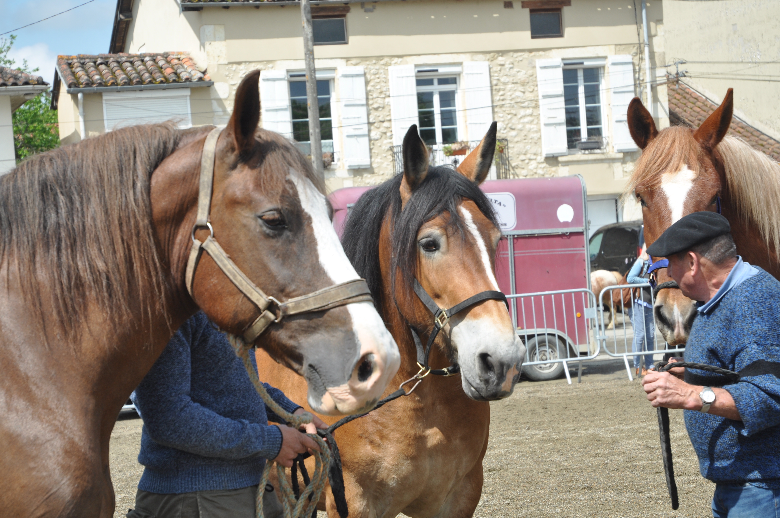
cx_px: 390
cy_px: 259
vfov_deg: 15.2
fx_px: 1948
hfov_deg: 22.6
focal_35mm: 90
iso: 200
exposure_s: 1/640
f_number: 5.6
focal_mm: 60
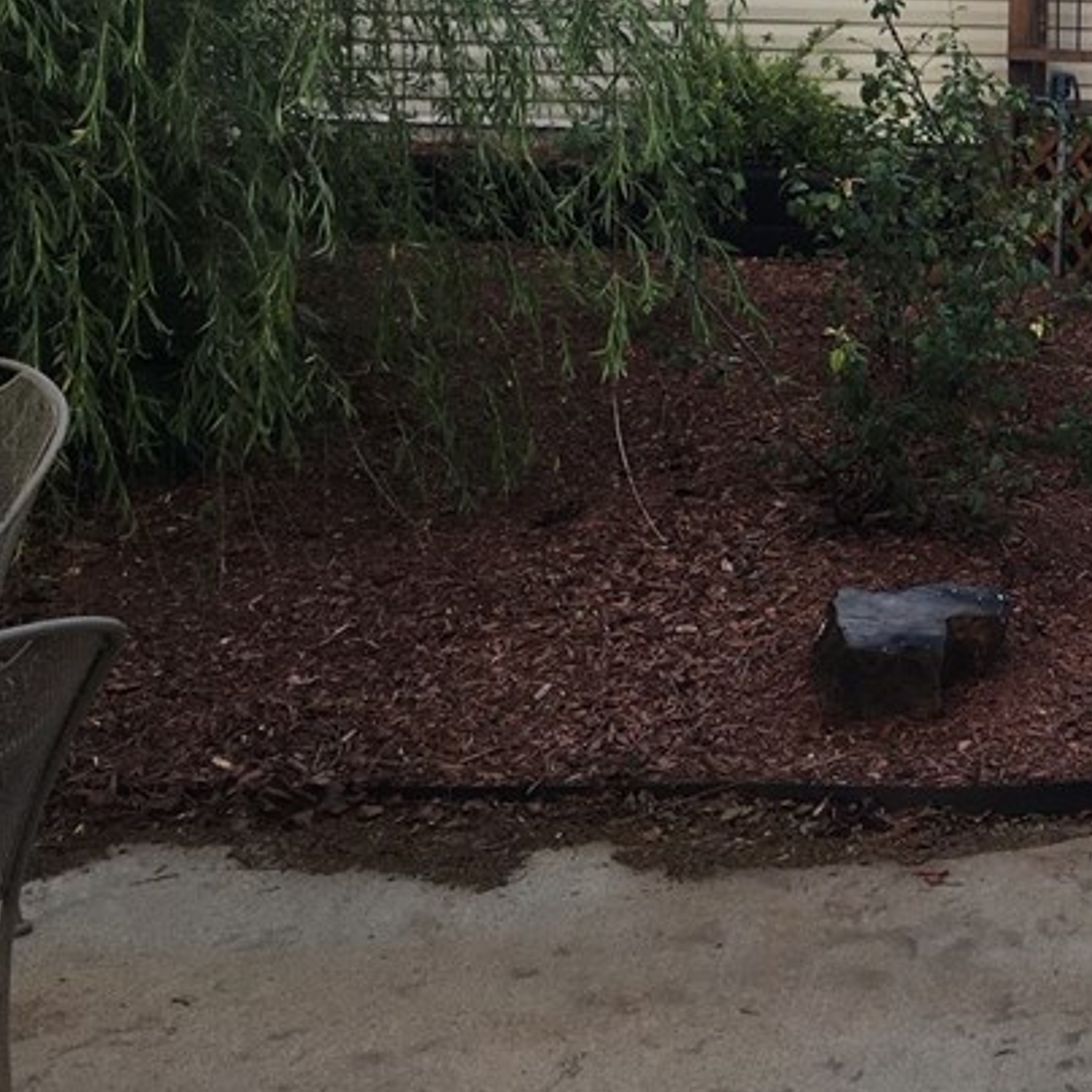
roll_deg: -2.1
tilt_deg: -0.9
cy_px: 78
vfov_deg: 25.5
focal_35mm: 65
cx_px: 1254
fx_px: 2320
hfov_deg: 24.4
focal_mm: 4.15
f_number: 2.2
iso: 25
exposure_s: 1/125
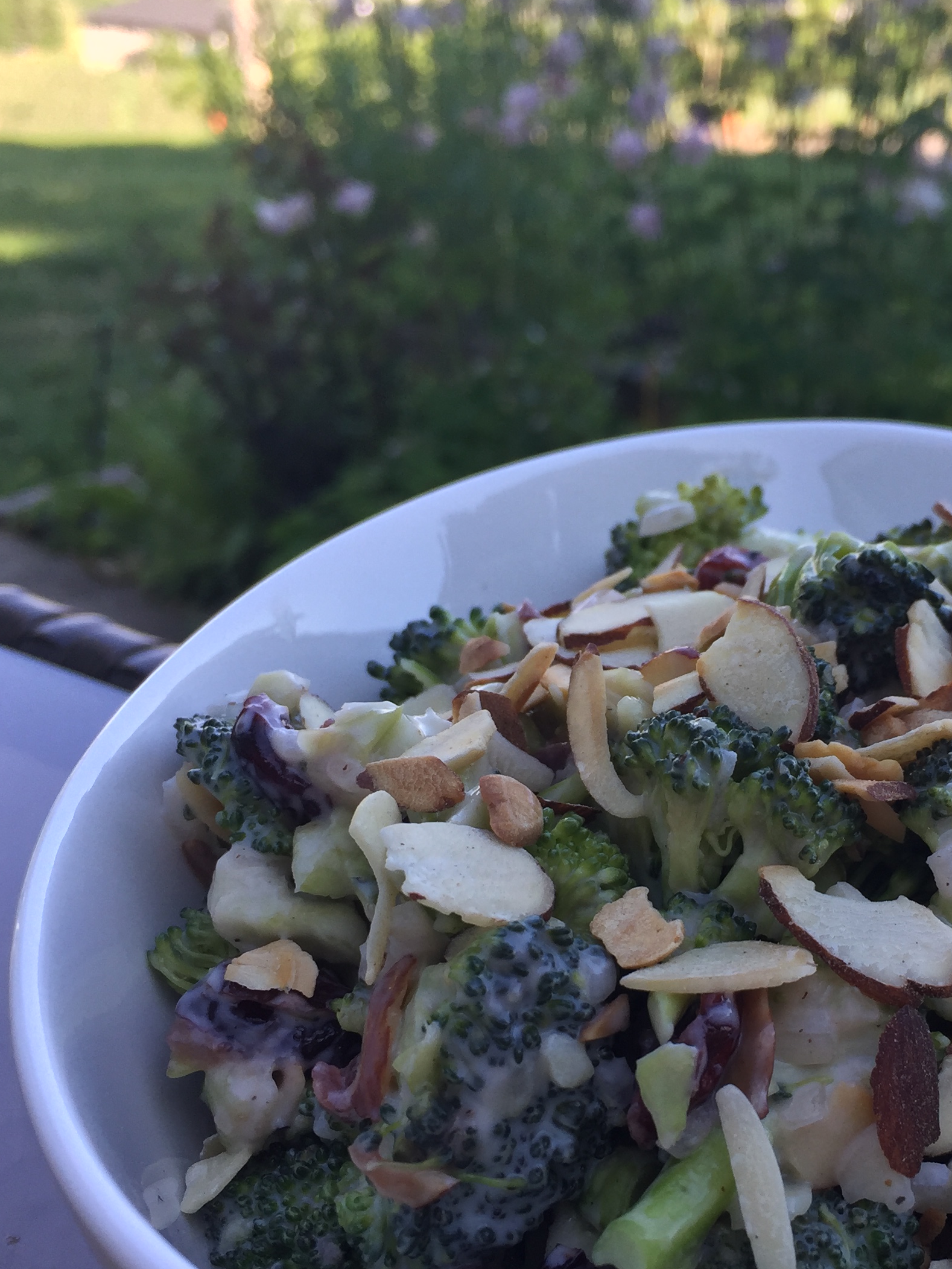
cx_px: 700
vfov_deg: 42.0
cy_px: 725
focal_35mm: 45
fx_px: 1650
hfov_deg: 31.7
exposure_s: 1/347
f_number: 2.2
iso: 32
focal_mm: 4.15
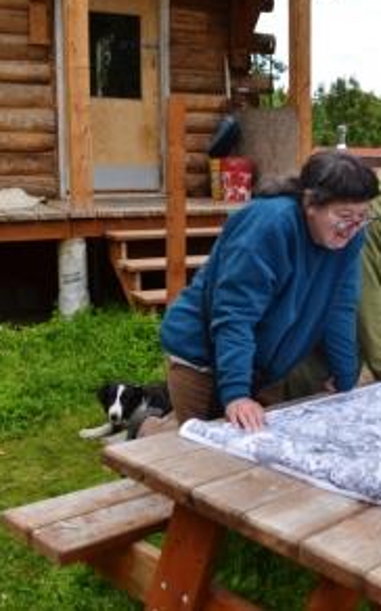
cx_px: 329
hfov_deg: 26.6
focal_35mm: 47
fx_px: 782
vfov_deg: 42.7
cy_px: 300
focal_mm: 20
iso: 200
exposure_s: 1/160
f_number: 10
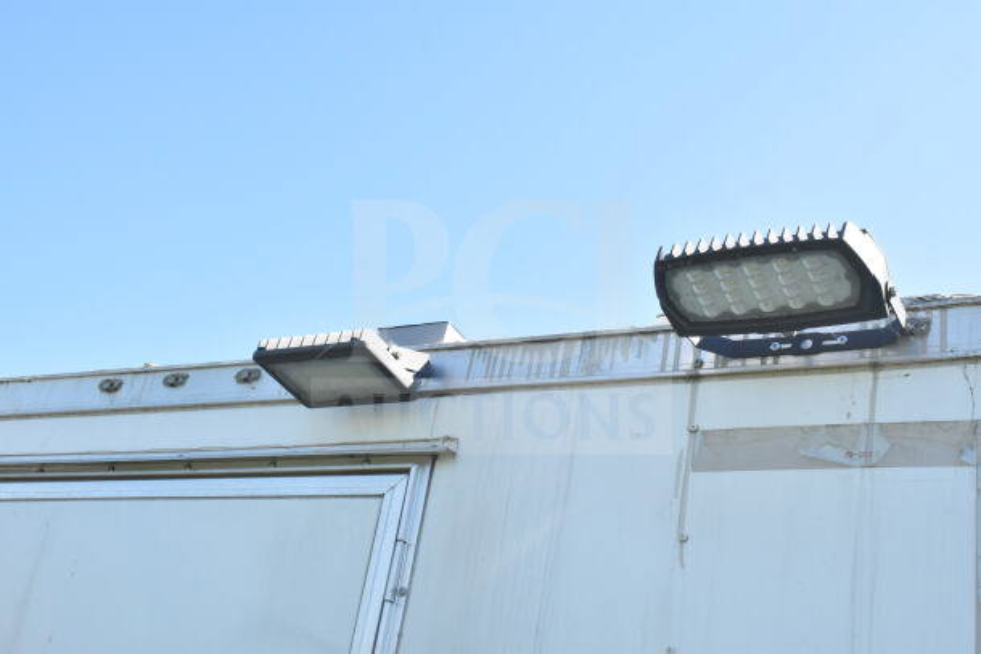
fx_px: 1308
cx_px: 490
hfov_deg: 41.1
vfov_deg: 28.1
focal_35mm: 48
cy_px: 327
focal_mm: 32
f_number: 13
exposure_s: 1/640
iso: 1600
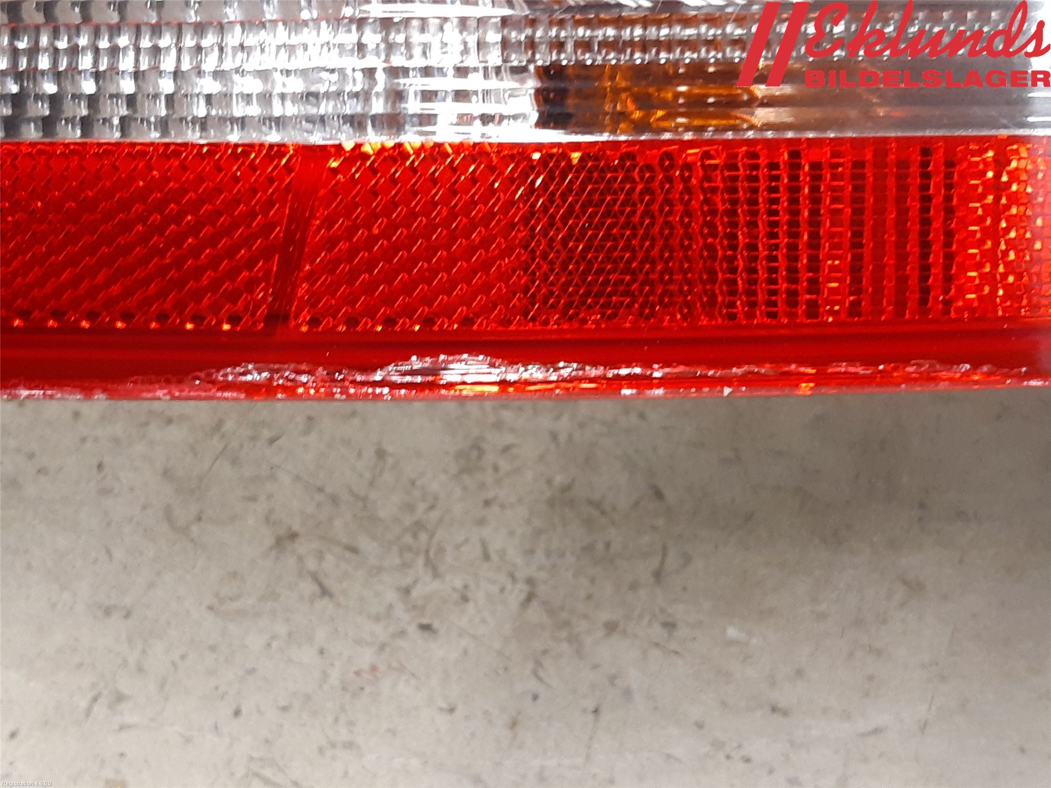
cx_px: 526
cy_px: 394
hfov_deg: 67.3
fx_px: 789
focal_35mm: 26
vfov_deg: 53.1
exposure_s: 1/33
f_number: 1.7
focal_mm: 3.93
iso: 250
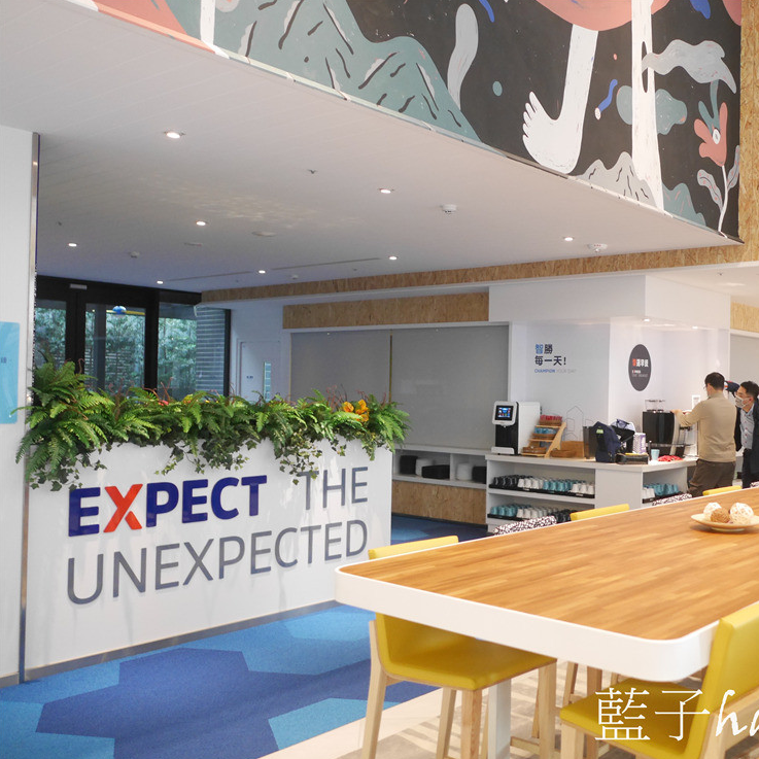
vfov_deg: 46.0
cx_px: 513
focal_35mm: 36
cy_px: 382
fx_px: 893
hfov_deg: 45.3
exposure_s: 1/125
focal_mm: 15
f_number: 1.7
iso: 1600
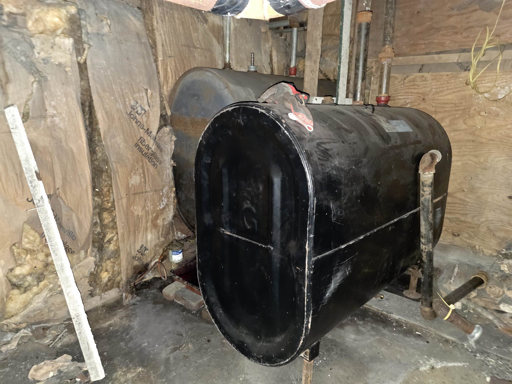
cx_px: 256
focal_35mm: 23
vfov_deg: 58.9
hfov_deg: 73.9
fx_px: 340
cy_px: 192
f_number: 1.7
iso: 800
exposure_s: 1/12
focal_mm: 6.25
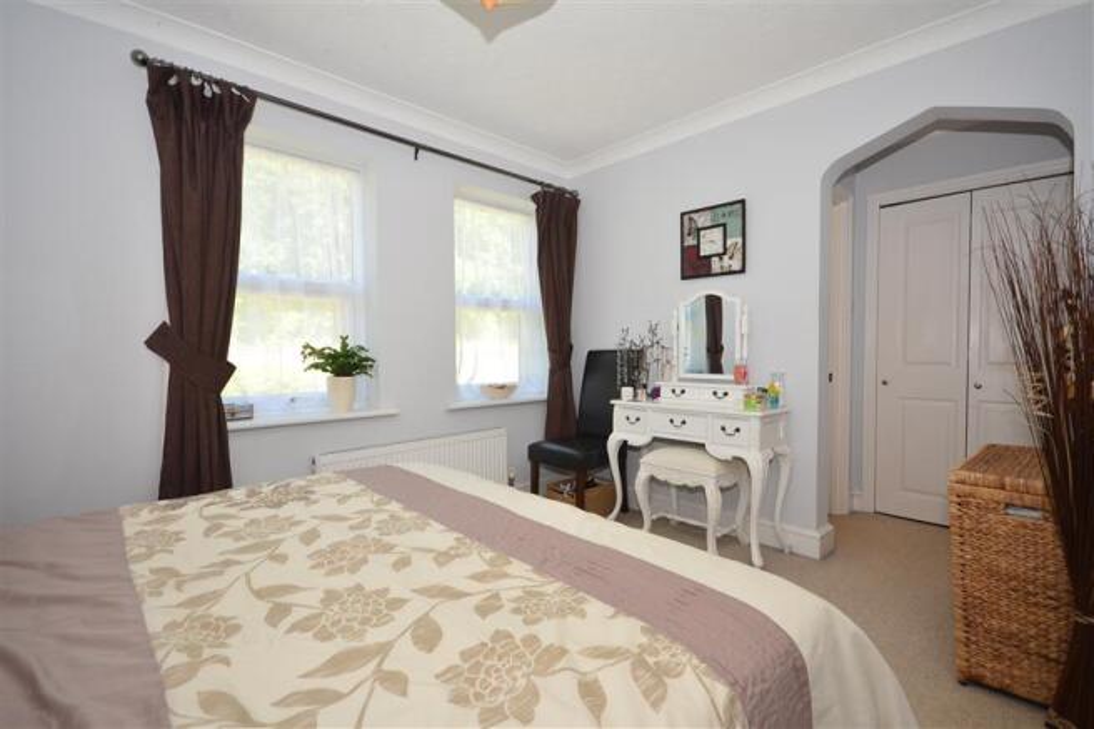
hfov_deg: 92.5
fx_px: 524
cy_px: 364
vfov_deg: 69.6
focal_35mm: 17
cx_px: 547
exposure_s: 1/50
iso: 200
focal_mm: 11.5
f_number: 5.6
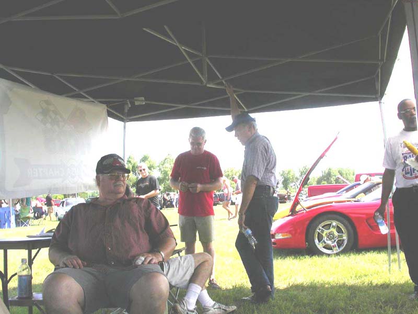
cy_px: 157
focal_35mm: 38
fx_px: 459
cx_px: 209
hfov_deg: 49.0
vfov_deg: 37.7
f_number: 6.7
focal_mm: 7.85
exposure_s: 1/322
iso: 100
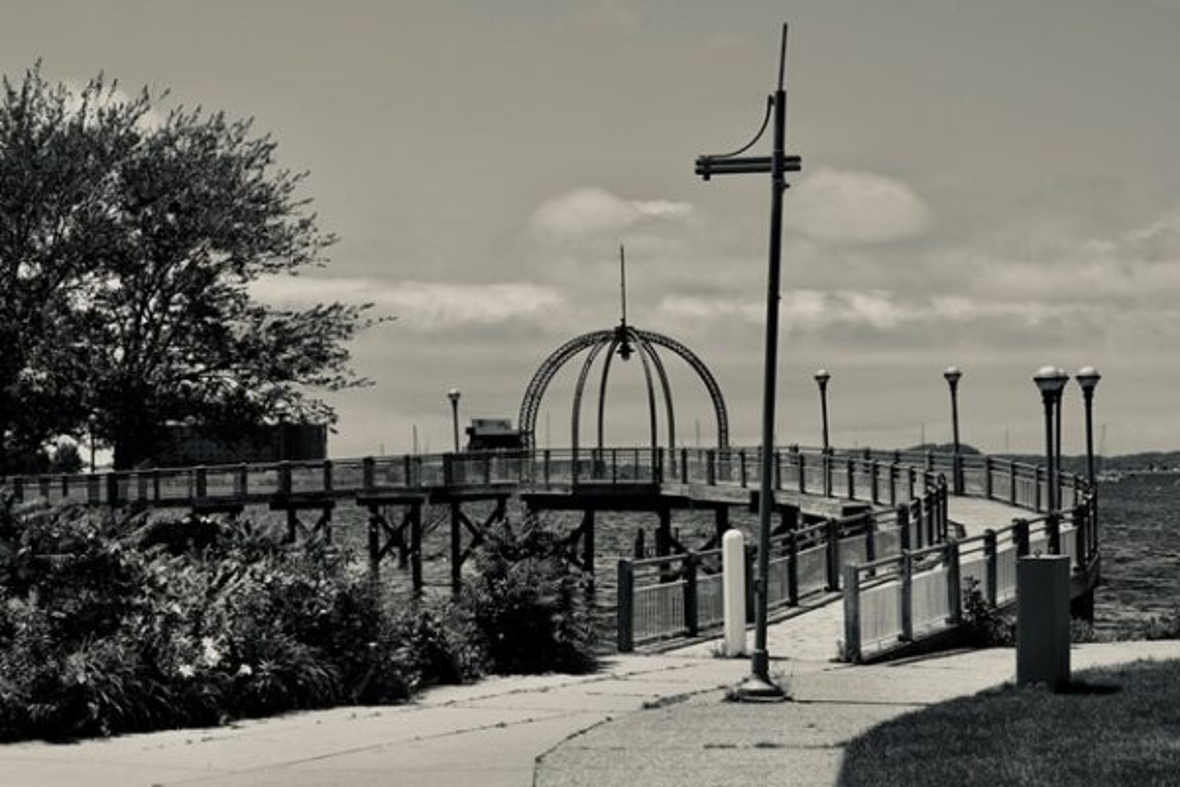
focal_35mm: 66
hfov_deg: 30.5
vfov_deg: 20.6
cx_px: 590
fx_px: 2163
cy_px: 394
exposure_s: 1/320
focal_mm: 44
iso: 100
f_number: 10
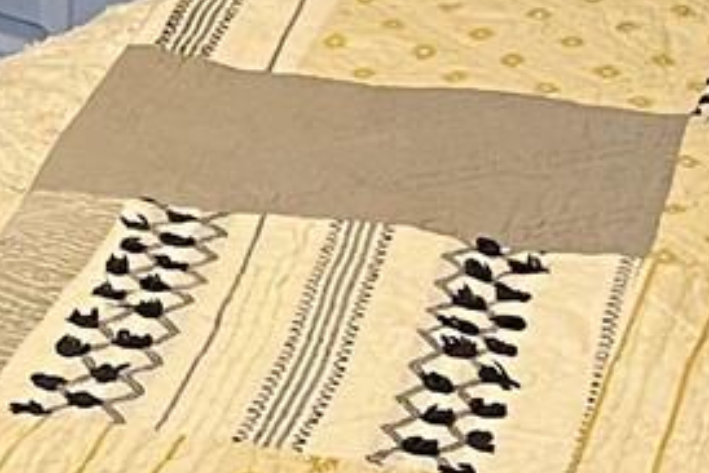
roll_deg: +1.3
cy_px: -388
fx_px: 3980
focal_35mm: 202
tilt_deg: -13.3
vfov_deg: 6.6
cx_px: -432
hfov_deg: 9.8
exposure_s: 1/60
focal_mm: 5.1
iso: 250
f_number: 1.6
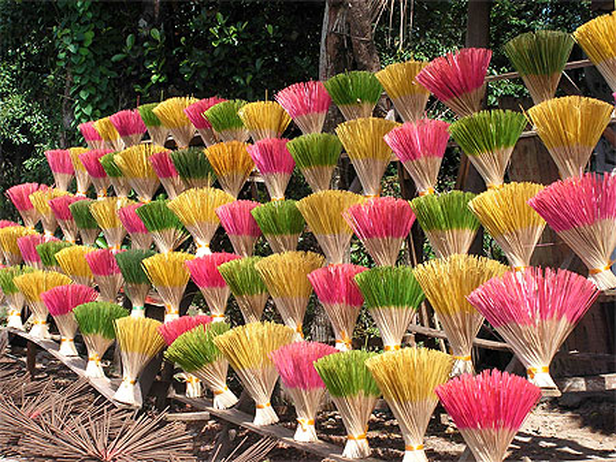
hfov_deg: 28.5
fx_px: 1211
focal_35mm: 68
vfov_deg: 21.6
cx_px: 308
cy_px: 231
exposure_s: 1/160
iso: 50
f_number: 4.8
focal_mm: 11.4
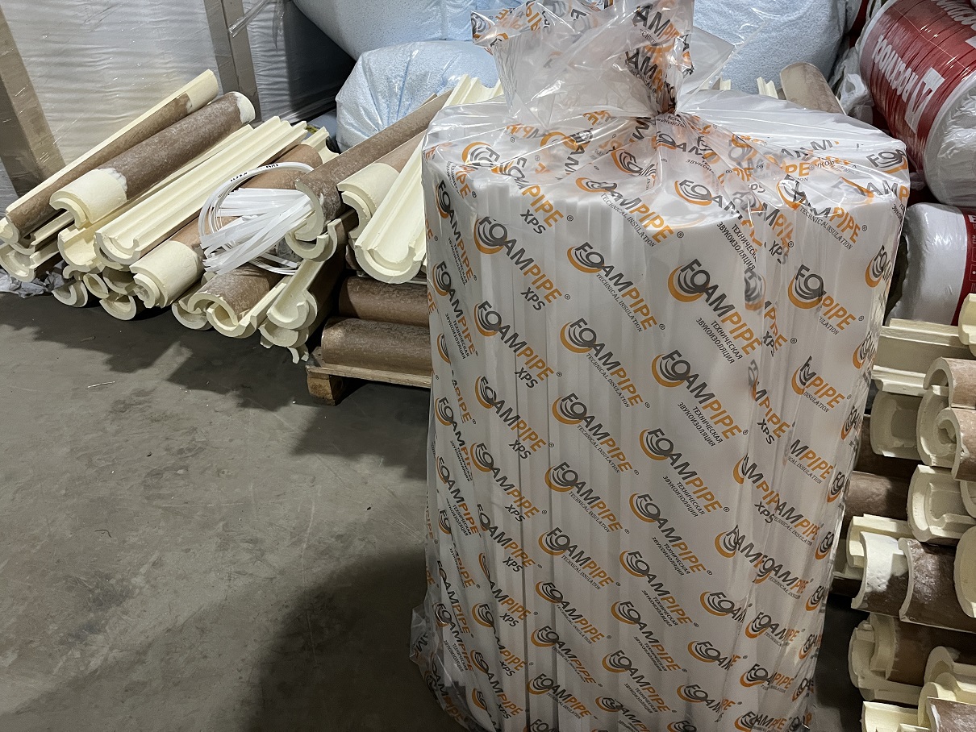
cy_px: 366
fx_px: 733
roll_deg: -0.6
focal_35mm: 26
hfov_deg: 67.3
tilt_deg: -35.5
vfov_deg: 53.1
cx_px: 488
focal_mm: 5.1
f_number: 1.6
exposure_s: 1/50
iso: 320
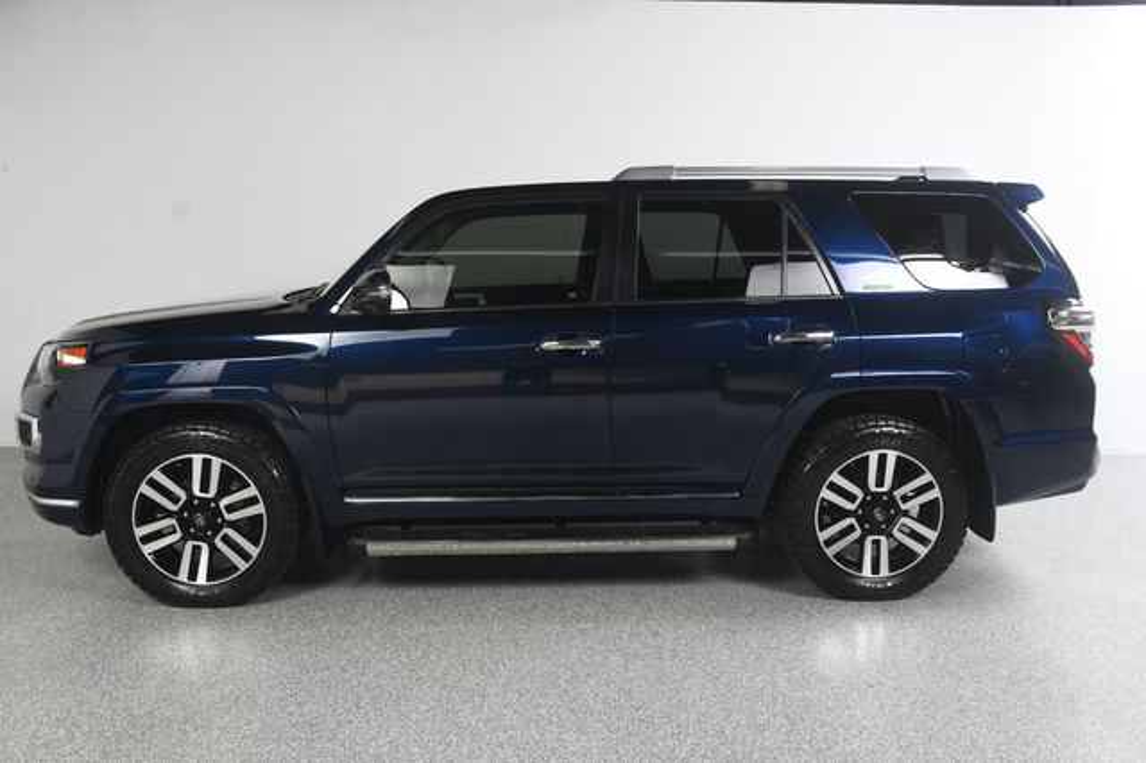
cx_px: 573
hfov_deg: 57.2
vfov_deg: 39.9
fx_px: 1050
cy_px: 382
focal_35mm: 33
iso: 100
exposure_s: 1/160
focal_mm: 22
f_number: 7.1
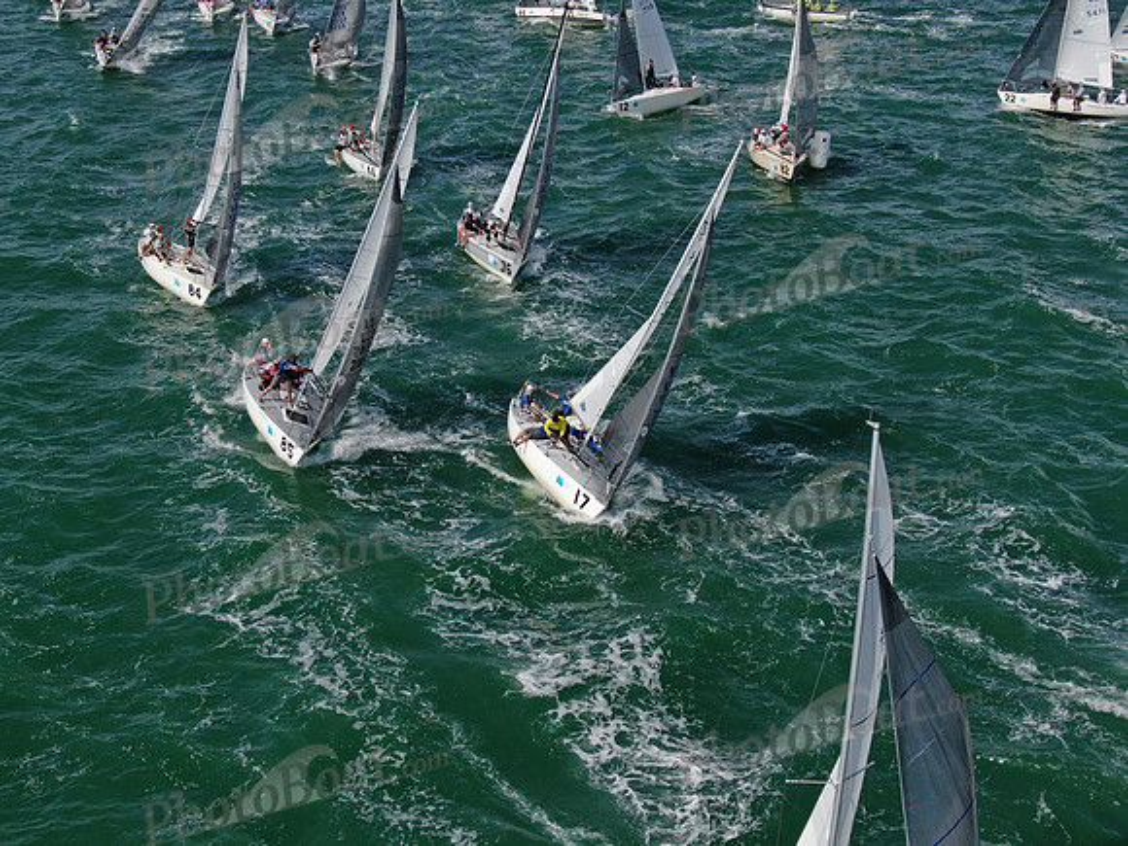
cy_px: 423
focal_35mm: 48
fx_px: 1564
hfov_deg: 39.7
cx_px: 564
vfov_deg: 30.3
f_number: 3.8
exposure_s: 1/1250
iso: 100
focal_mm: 8.6
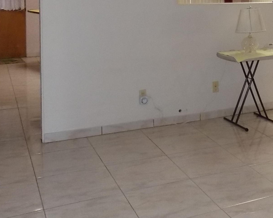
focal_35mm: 56
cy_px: 3
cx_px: 240
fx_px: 452
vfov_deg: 25.8
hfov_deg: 32.1
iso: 360
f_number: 3.1
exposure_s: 1/30
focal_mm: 4
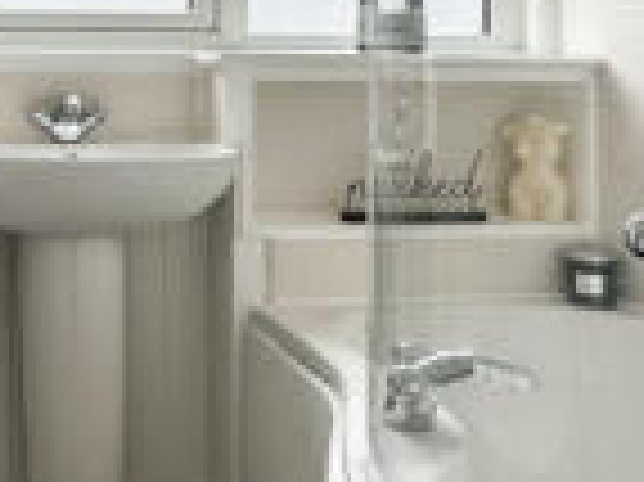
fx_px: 1060
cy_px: 16
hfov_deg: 31.1
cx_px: -16
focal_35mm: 57
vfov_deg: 24.6
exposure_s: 1/100
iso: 50
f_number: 2.2
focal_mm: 2.22
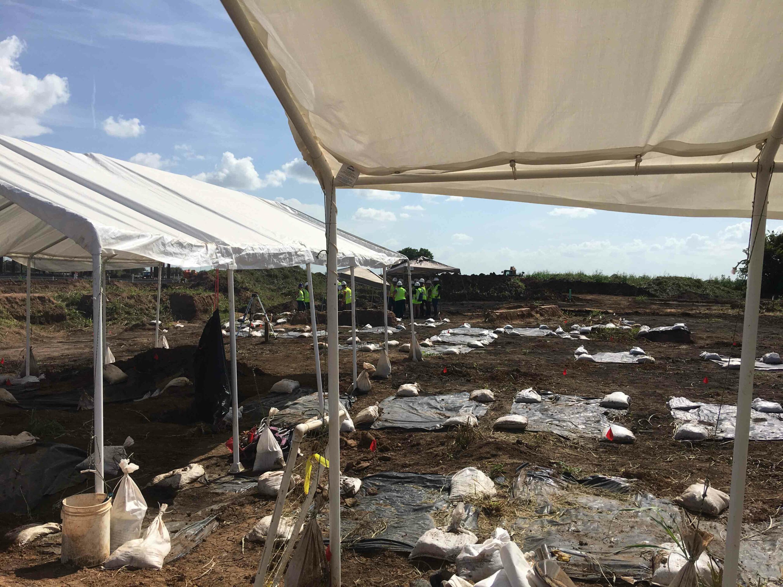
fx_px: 656
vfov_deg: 48.2
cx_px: 392
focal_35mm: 29
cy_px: 294
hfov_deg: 61.7
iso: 25
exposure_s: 1/3205
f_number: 2.2
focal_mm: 4.15
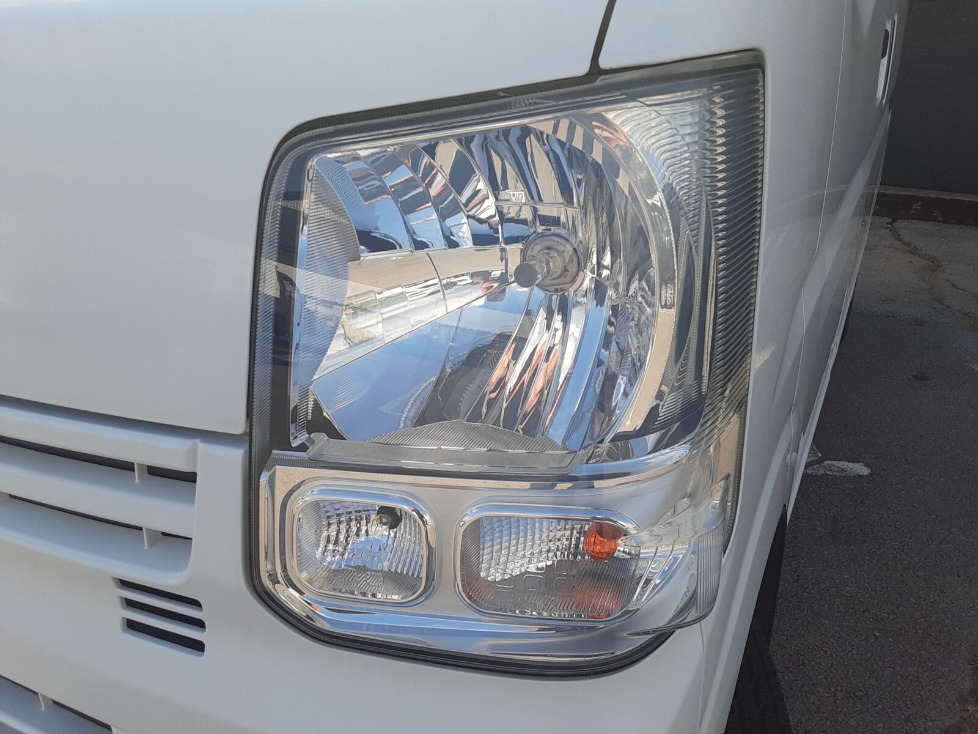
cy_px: 367
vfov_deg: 51.4
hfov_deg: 65.3
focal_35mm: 27
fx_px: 763
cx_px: 489
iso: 40
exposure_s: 1/981
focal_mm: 2.91
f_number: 1.9
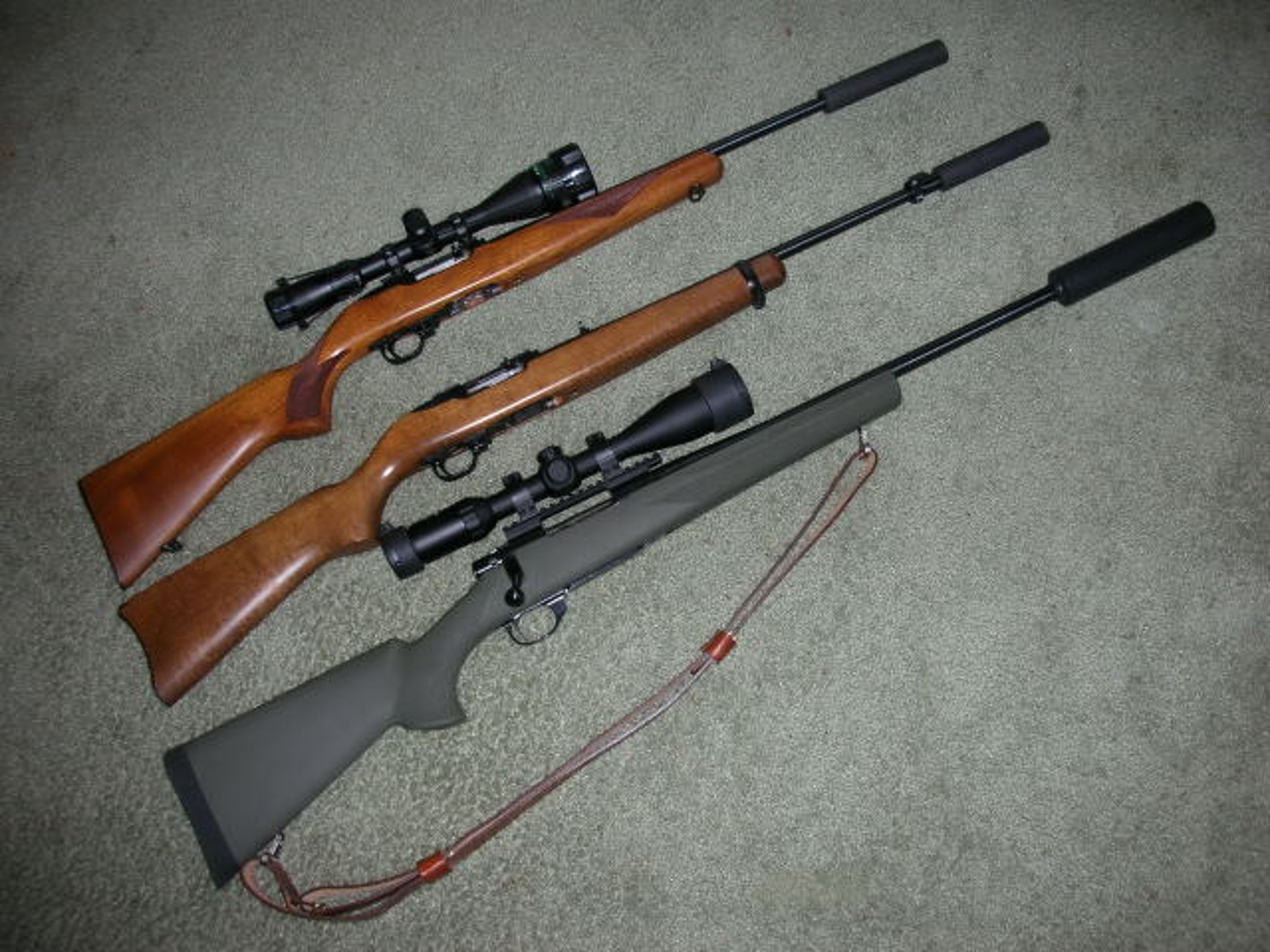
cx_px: 635
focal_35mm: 35
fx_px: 1284
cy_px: 476
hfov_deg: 52.6
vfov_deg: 40.7
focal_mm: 5.8
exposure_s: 1/60.1
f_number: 3
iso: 75
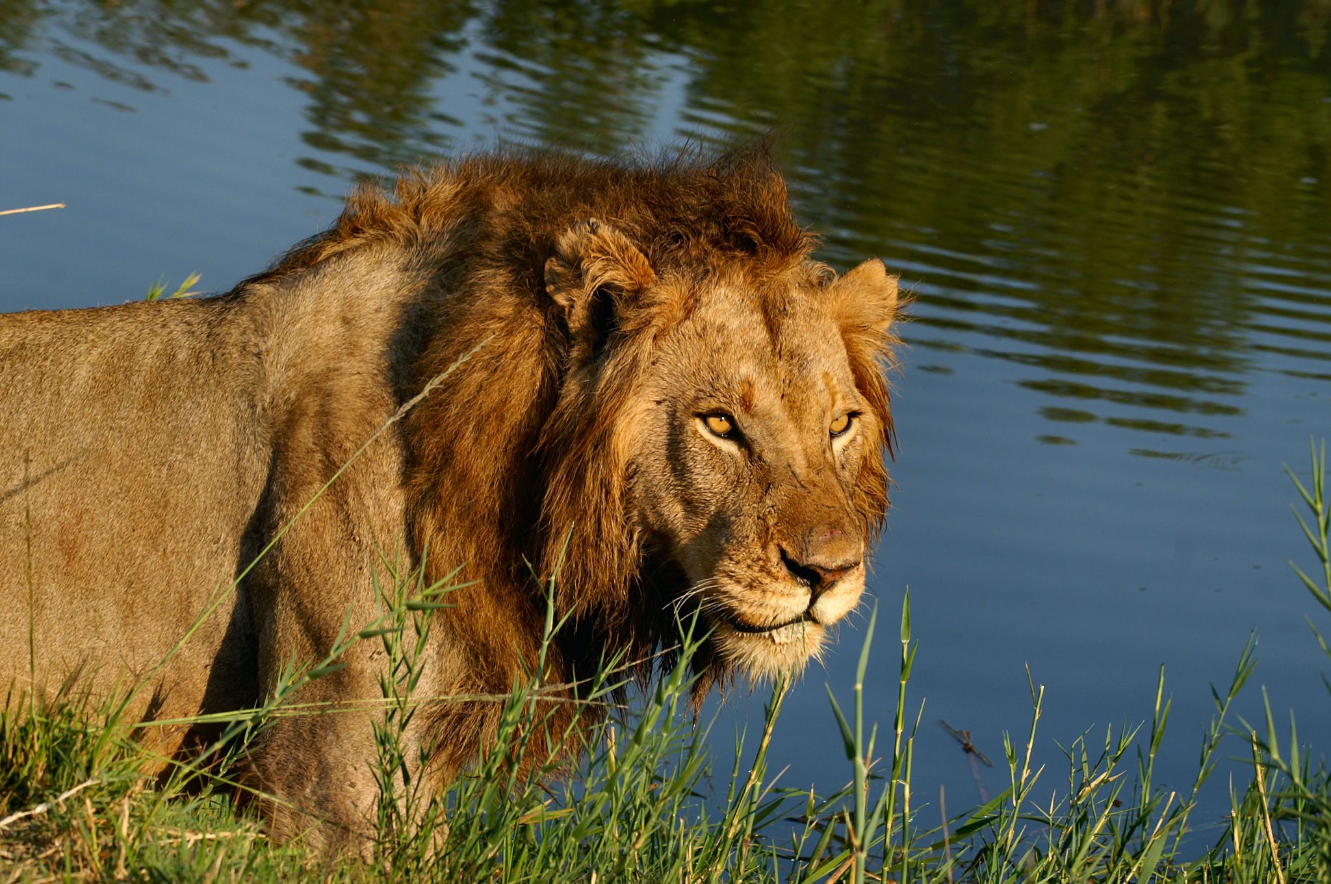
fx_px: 7756
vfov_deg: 6.5
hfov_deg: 9.8
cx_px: 666
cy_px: 442
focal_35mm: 210
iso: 100
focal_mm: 140
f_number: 9.5
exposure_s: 1/125
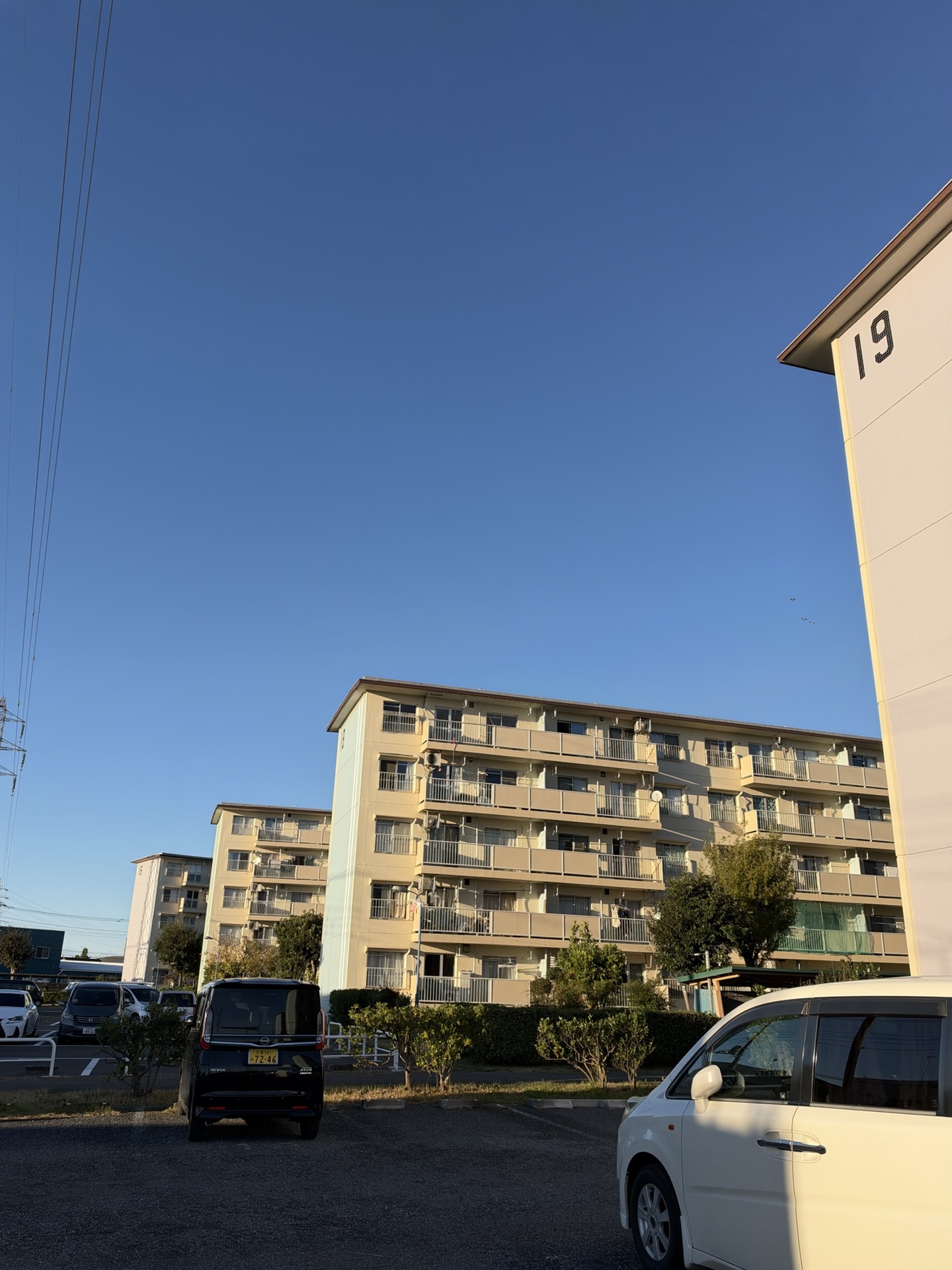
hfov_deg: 54.9
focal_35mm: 25
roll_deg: -3.5
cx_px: 465
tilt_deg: +24.5
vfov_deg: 69.4
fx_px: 917
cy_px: 646
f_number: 1.8
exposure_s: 1/2667
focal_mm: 6.93
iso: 64
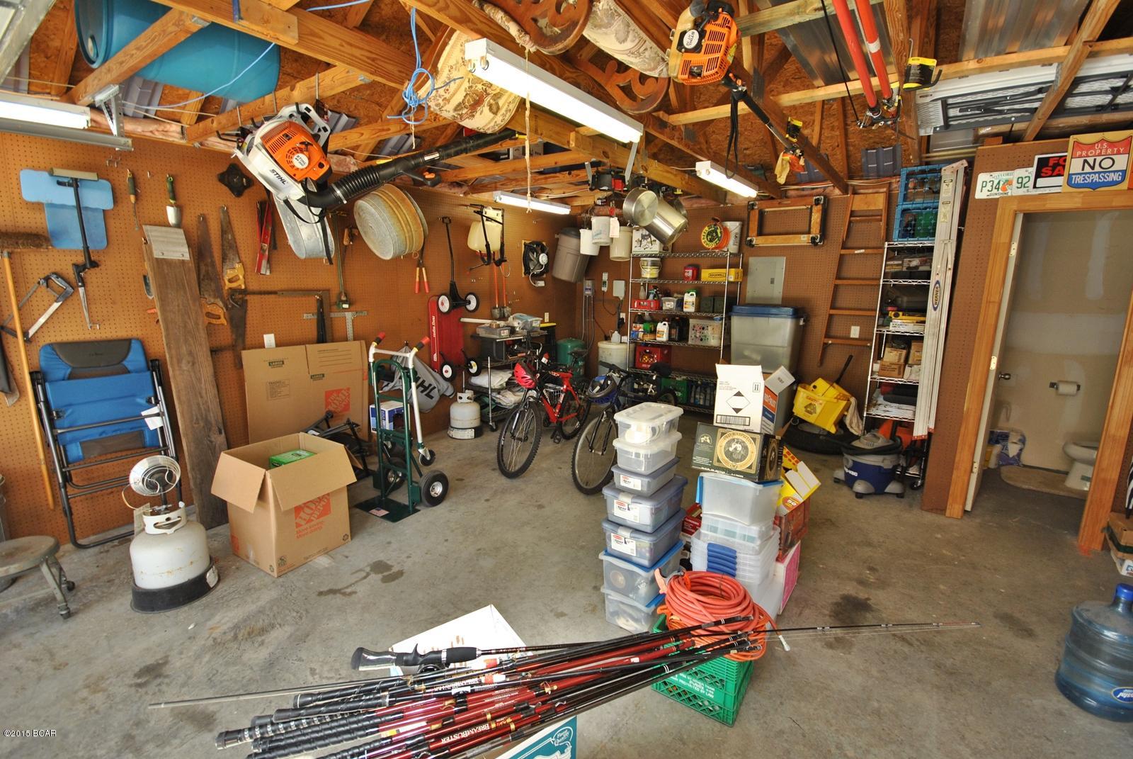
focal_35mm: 15
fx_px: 473
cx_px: 566
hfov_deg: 100.3
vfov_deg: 77.5
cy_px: 380
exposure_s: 1/40
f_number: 4.5
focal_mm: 10
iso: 200
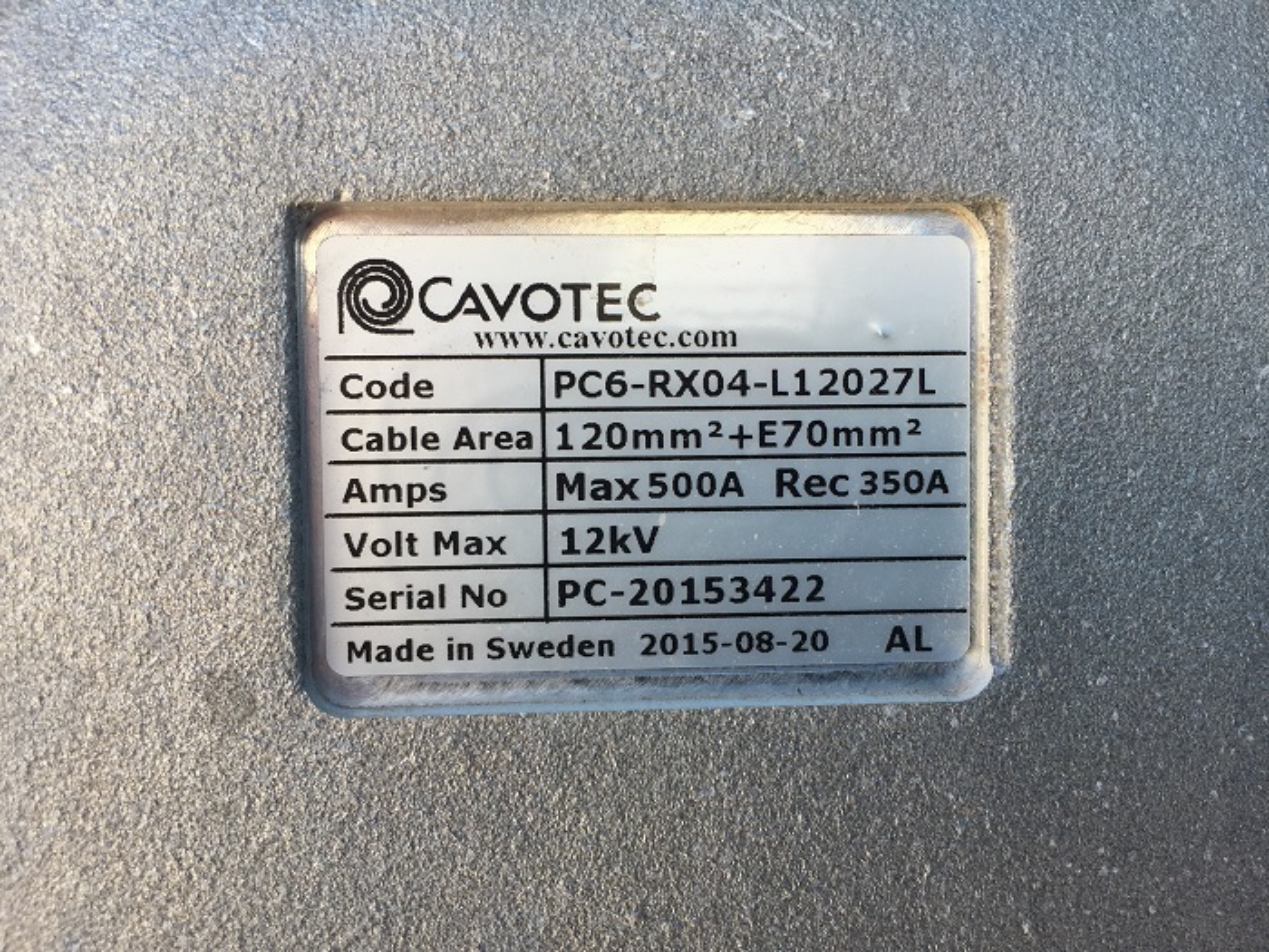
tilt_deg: +9.8
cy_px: 476
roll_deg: +3.0
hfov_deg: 61.7
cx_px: 634
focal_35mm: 29
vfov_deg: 48.2
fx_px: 1063
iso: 32
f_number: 2.2
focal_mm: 4.15
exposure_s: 1/373
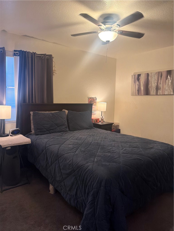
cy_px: 116
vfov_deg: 71.6
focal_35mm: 24
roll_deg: -1.0
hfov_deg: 56.8
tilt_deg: -6.4
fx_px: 161
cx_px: 87
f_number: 1.78
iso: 500
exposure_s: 1/120
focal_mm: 6.76
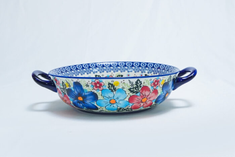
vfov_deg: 26.5
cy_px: 78
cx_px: 118
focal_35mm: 51
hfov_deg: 38.9
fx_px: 333
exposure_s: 1/160
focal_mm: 34
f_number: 9
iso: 2500
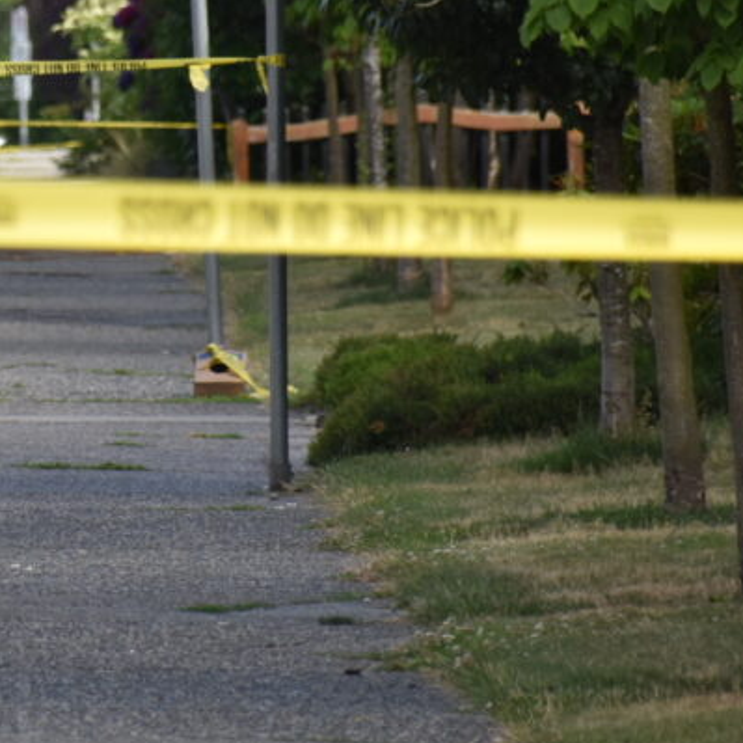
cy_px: 126
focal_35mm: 819
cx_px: -63
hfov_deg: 2.1
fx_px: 19888
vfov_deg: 2.1
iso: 320
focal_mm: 250
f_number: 6.3
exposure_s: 1/500
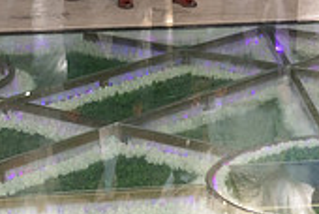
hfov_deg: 13.3
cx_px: 387
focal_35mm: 150
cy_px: -102
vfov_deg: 9.0
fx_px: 1331
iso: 1000
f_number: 3.2
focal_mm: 44
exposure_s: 1/160
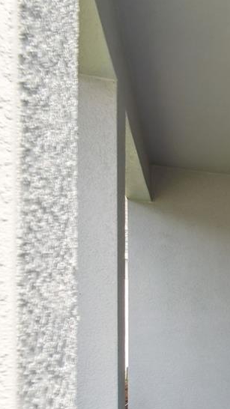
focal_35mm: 46
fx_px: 499
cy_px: 314
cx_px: 485
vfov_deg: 43.0
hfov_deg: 17.1
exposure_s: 1/320
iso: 100
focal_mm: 10
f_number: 7.1
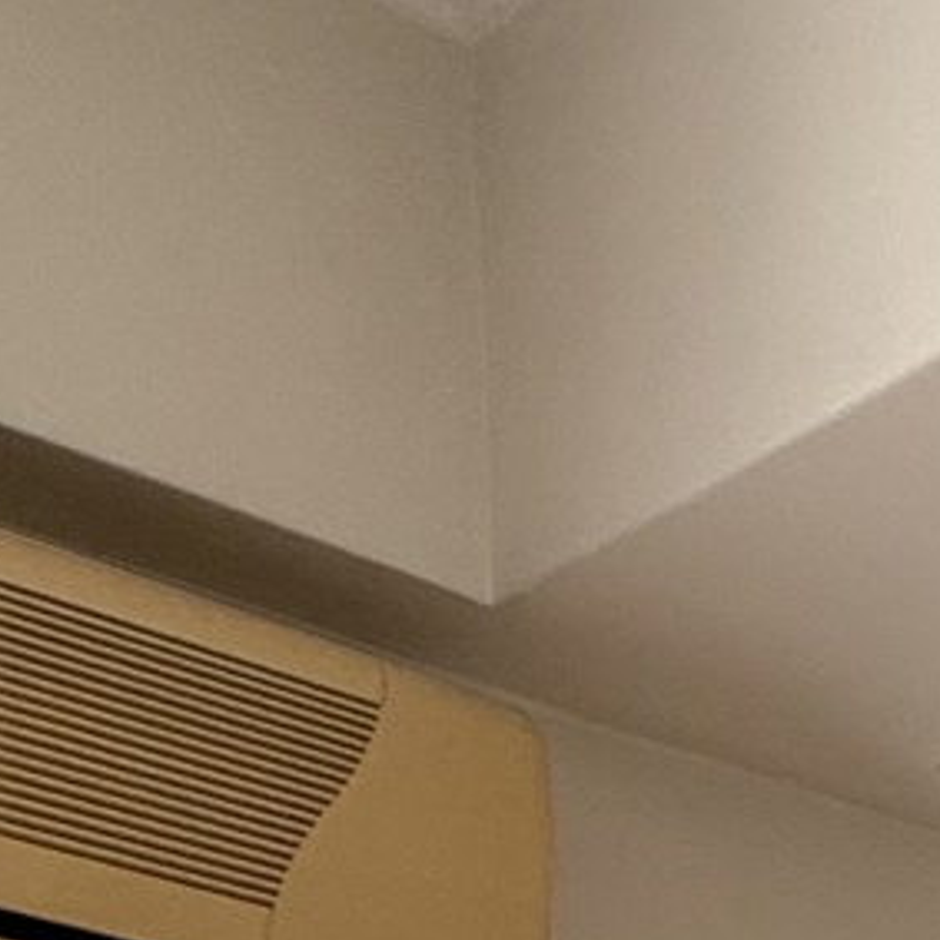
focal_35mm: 84
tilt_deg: -0.5
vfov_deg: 15.7
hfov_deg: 12.7
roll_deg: -0.2
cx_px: 2551
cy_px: 1960
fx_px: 2581
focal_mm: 2.22
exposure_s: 1/106
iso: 50
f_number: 2.2
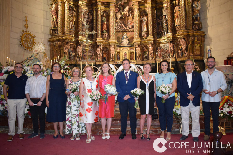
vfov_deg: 43.6
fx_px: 194
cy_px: 78
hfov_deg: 61.9
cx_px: 116
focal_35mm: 30
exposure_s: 1/60
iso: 2500
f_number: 3.5
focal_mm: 20
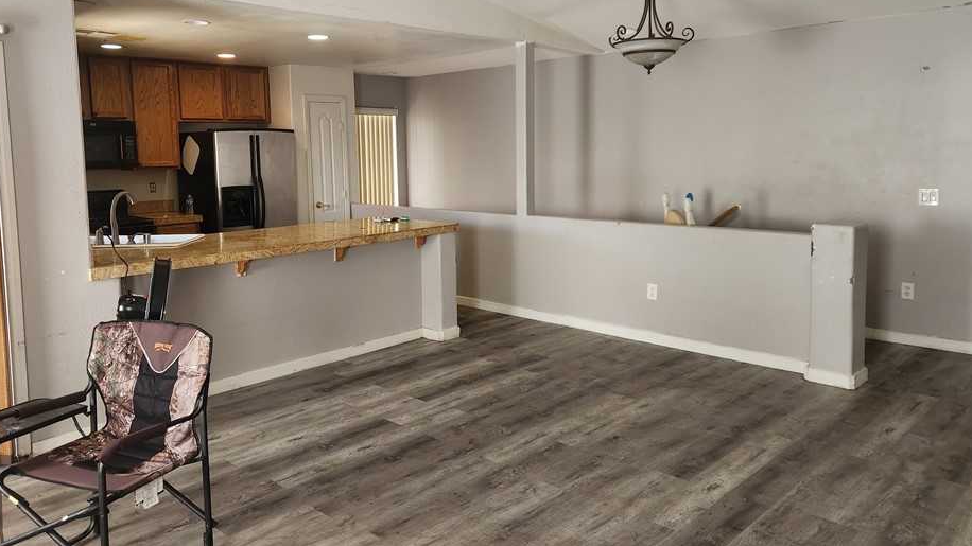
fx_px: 722
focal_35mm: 28
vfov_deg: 41.2
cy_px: 210
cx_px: 444
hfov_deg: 67.8
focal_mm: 5.4
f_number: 1.8
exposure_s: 1/120
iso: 250
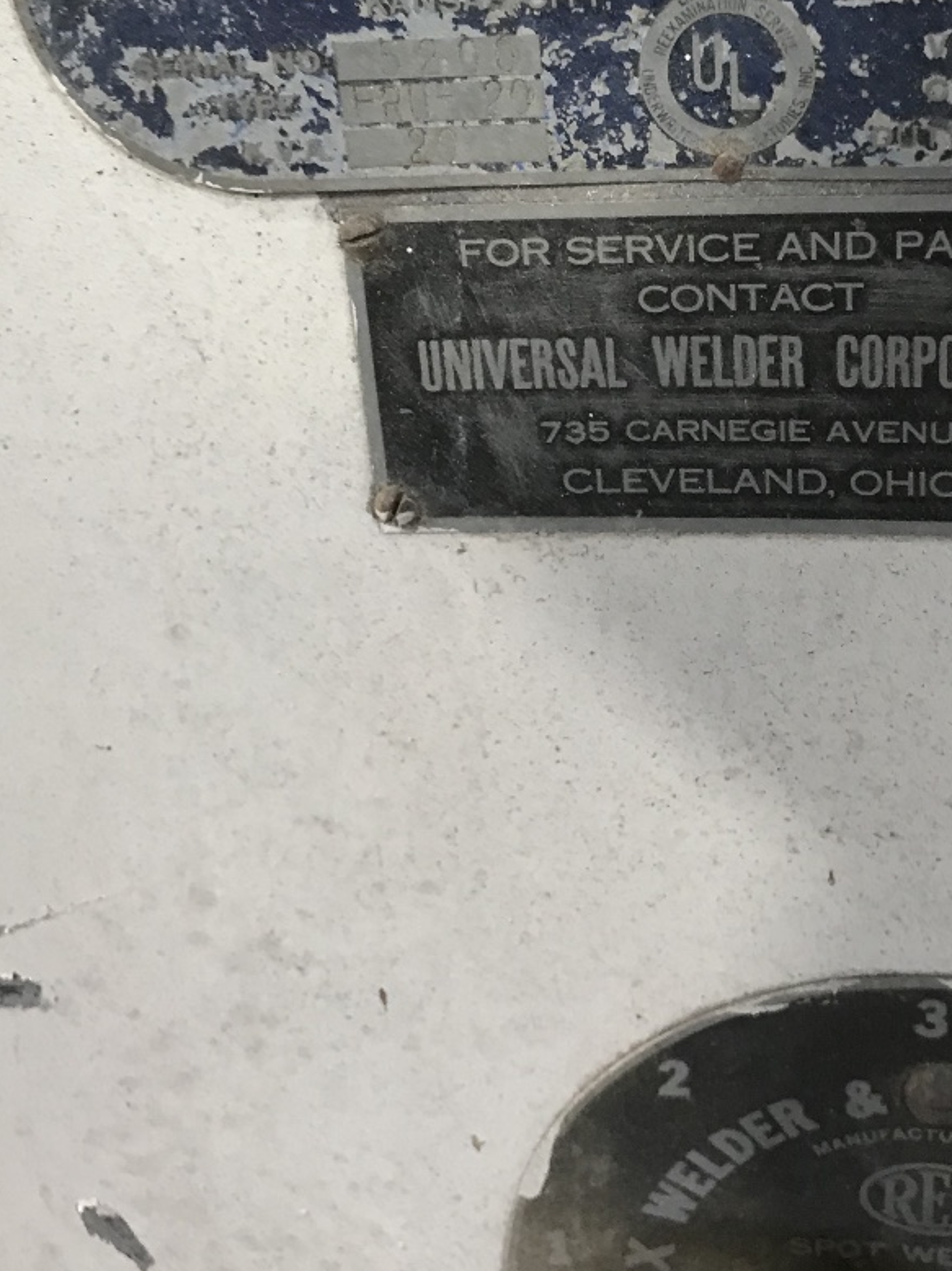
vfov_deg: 39.0
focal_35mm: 48
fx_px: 1761
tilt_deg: -27.0
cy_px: 372
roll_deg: +4.5
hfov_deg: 30.1
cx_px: 624
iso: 40
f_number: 1.8
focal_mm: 3.99
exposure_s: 1/15
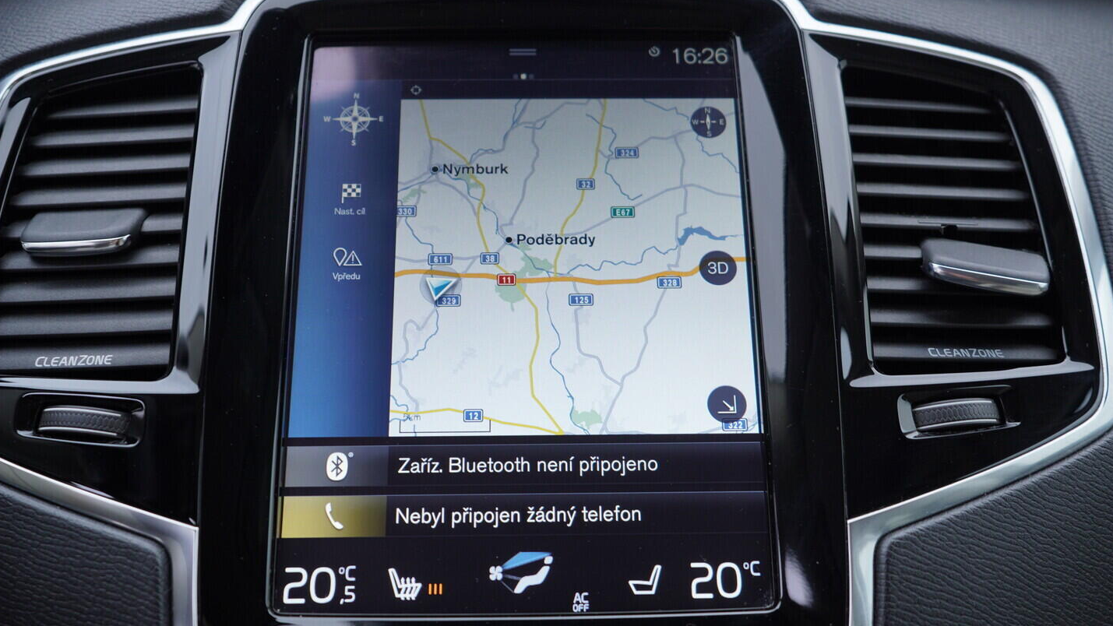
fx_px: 1122
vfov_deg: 31.2
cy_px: 340
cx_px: 555
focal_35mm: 38
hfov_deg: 52.8
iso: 125
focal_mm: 24
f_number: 3.2
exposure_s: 1/50
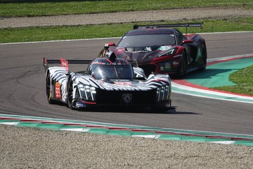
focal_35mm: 554
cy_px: 84
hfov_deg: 3.7
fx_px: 3893
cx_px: 126
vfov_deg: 2.5
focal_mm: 203.2
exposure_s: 1/800
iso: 100
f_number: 4.5
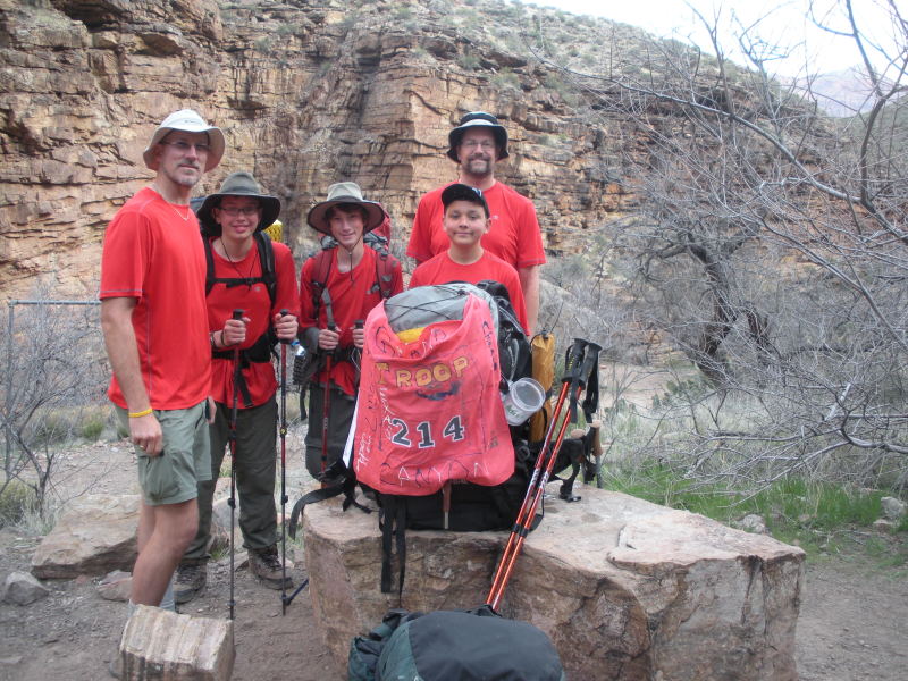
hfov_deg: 51.4
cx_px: 454
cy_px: 340
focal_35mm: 36
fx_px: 944
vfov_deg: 39.7
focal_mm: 6.3
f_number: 3.5
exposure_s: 1/59.6
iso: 87
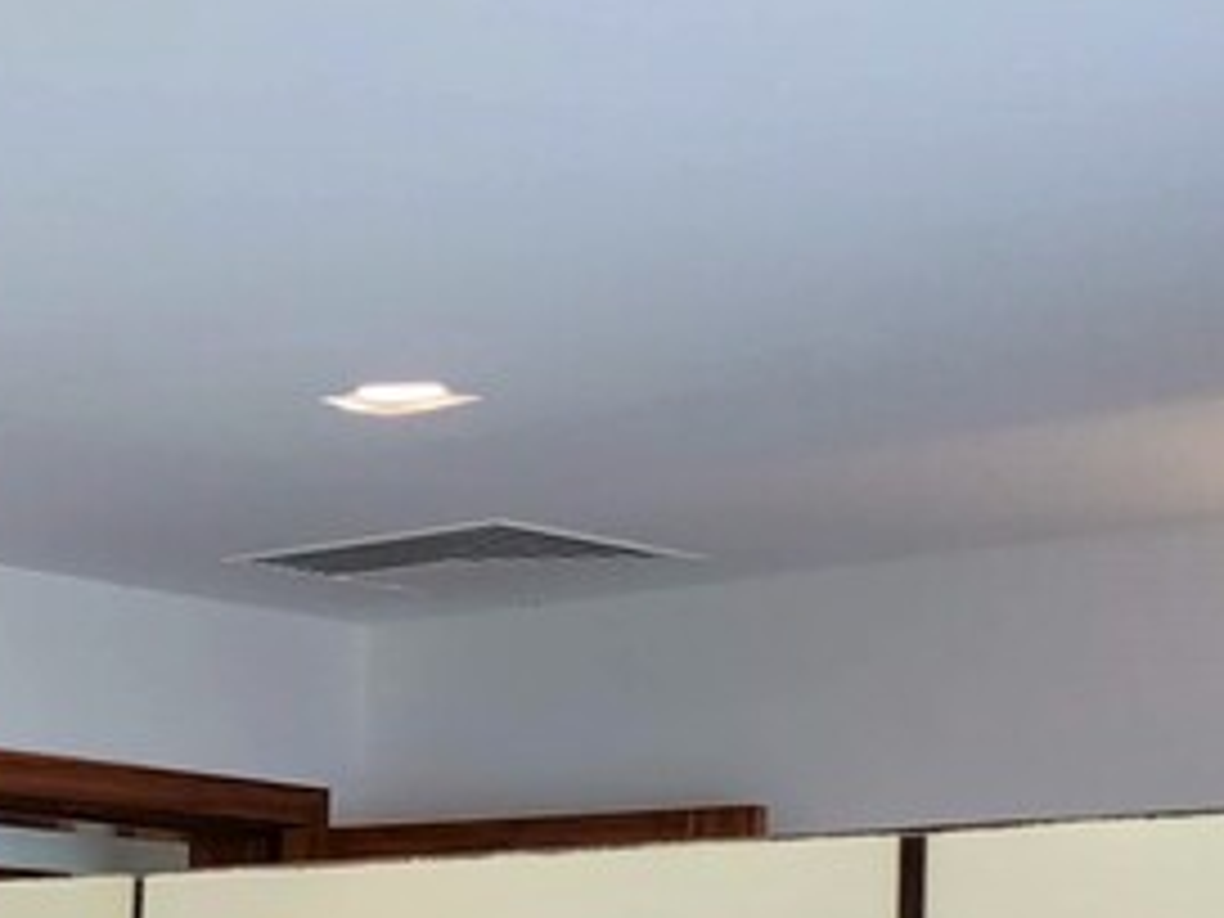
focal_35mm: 94
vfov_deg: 14.7
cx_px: -860
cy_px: 1341
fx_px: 3324
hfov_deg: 17.6
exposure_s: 1/50
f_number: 1.7
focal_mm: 4.25
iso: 500
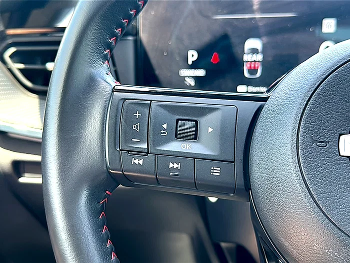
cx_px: 175
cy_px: 132
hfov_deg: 54.0
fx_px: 344
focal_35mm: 34
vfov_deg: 41.8
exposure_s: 1/71
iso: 80
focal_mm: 6.86
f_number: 1.78
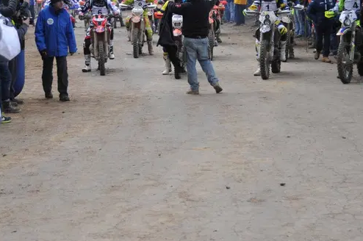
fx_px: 1249
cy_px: 28
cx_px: 216
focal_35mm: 124
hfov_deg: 16.5
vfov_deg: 11.0
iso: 800
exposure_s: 1/400
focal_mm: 34
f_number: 4.2
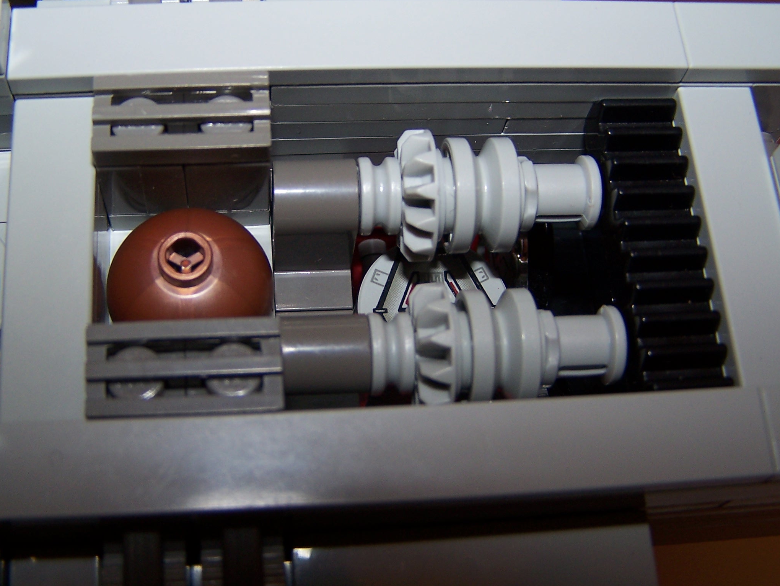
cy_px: 274
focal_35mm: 48
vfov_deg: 30.3
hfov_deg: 39.6
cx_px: 368
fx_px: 1082
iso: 80
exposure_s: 1/60
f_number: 2.8
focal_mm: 6.3
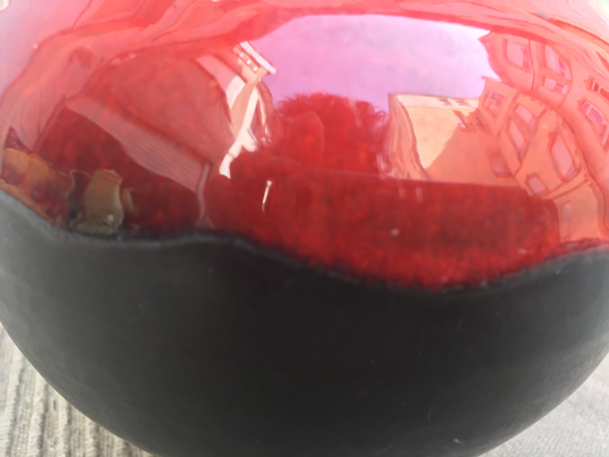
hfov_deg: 61.7
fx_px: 510
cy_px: 228
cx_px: 304
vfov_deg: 48.2
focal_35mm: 29
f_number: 2.2
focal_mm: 4.15
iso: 32
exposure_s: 1/50
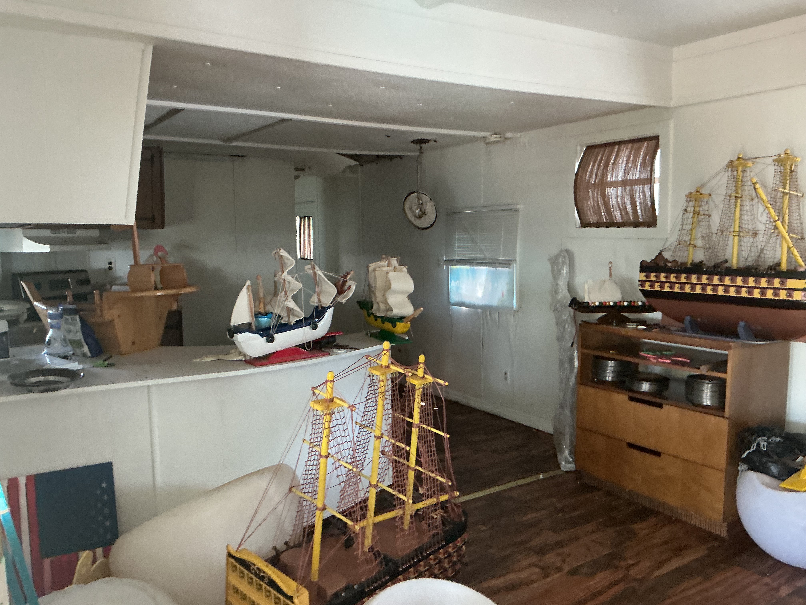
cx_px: 403
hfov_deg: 61.7
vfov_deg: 48.2
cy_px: 302
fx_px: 675
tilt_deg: -6.1
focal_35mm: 29
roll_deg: +1.1
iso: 200
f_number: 1.8
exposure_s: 1/40
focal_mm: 3
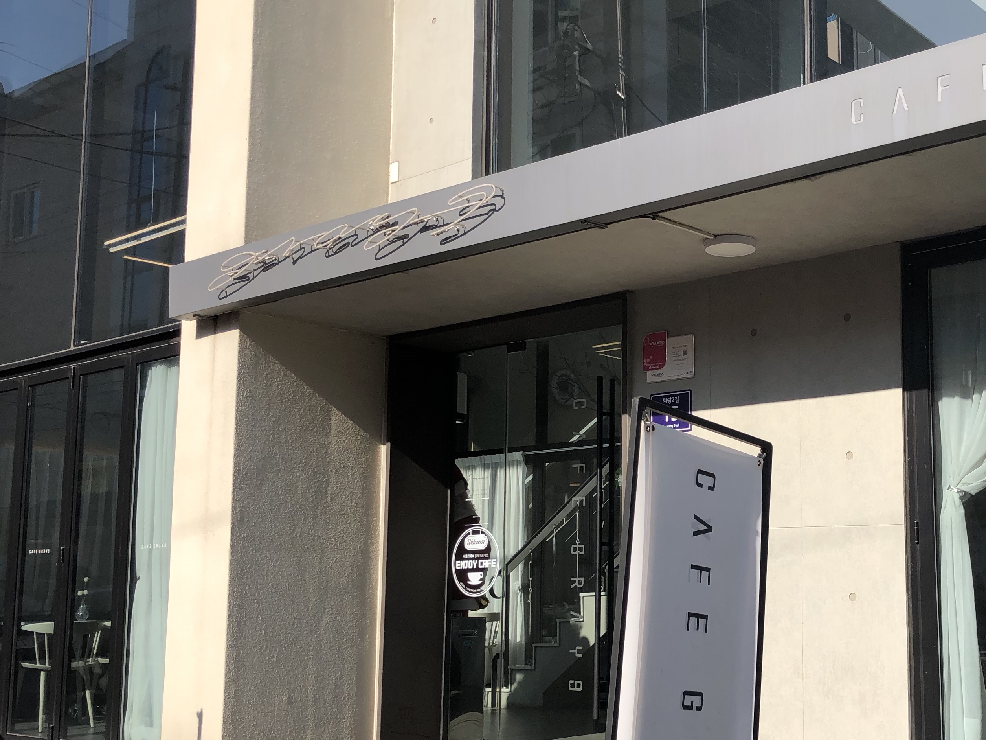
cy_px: 444
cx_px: 704
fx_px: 1282
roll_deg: -1.5
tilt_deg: +6.2
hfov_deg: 41.2
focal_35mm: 45
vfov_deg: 32.1
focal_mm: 4
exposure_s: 1/1845
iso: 20
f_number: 1.8
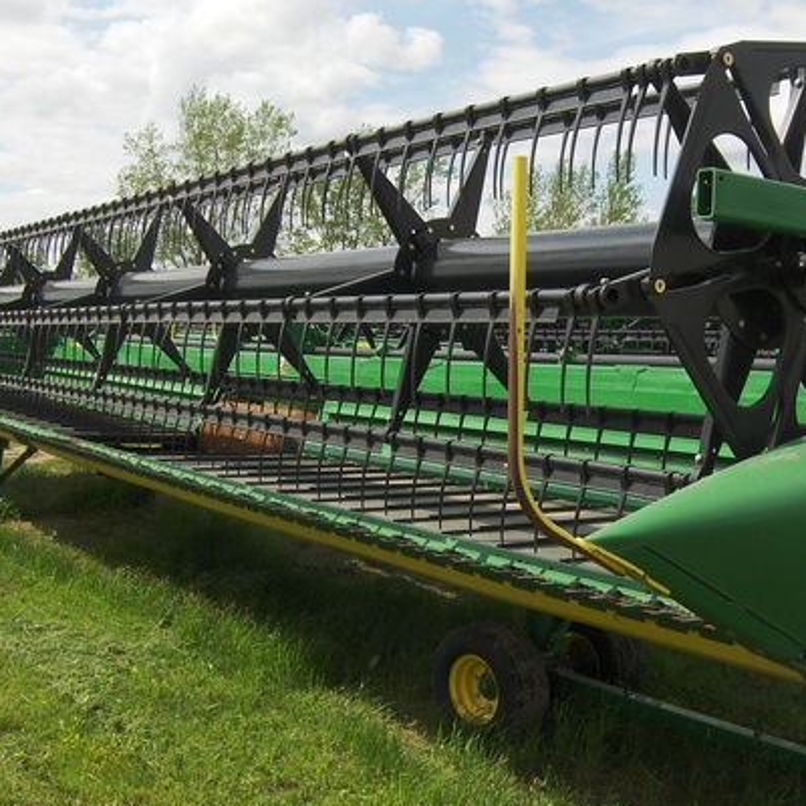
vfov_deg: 40.0
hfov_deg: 39.5
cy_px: 405
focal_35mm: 42
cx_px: 540
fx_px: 1106
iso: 100
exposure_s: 1/725
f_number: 5.5
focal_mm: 7.5
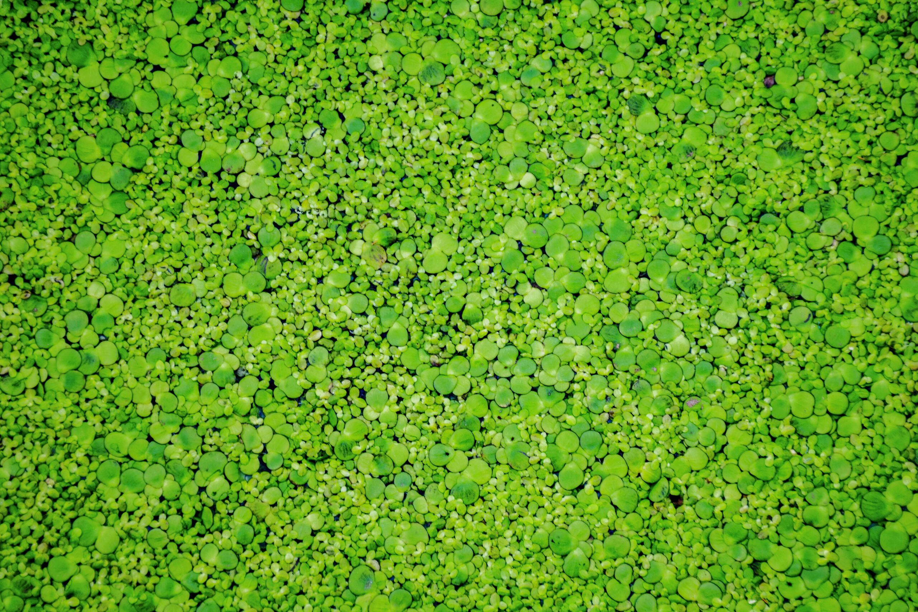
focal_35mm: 120
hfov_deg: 17.1
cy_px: 306
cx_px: 459
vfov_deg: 11.4
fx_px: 3060
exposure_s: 1/60
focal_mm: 80
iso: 100
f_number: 5.3
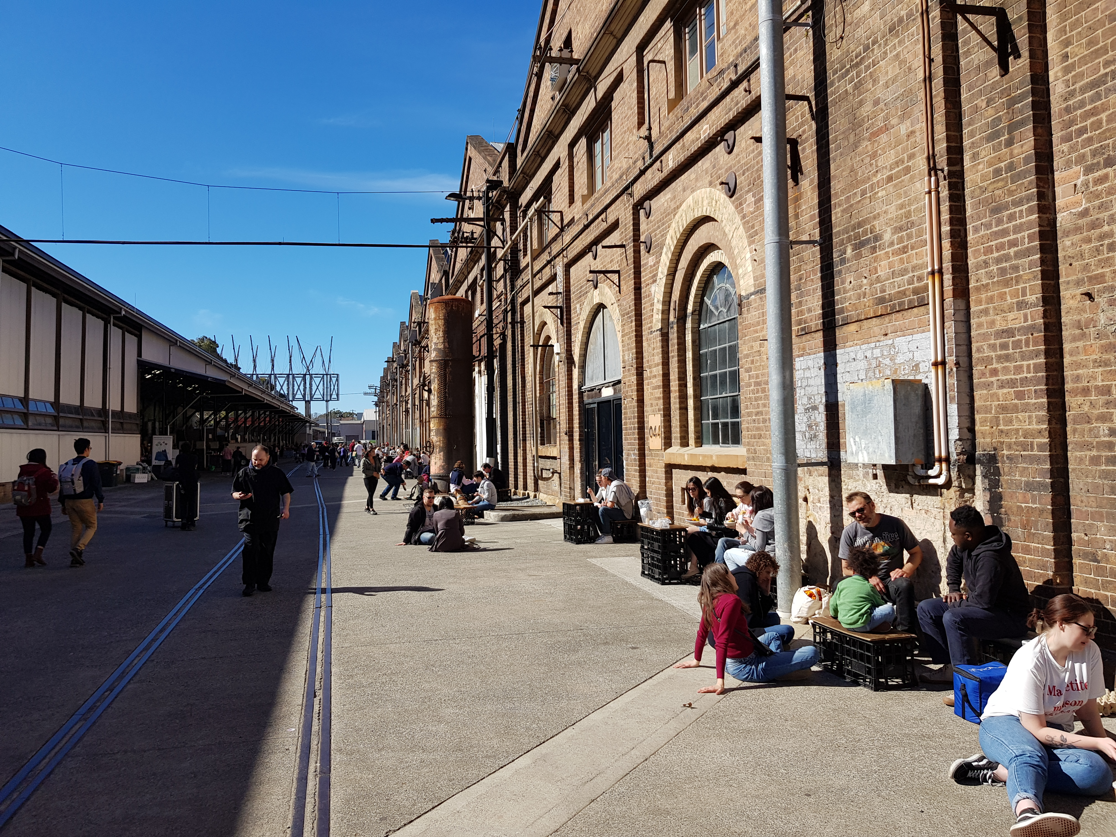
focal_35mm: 26
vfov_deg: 53.1
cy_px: 418
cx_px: 558
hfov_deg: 67.3
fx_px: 838
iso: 40
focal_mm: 4.2
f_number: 1.7
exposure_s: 1/2028
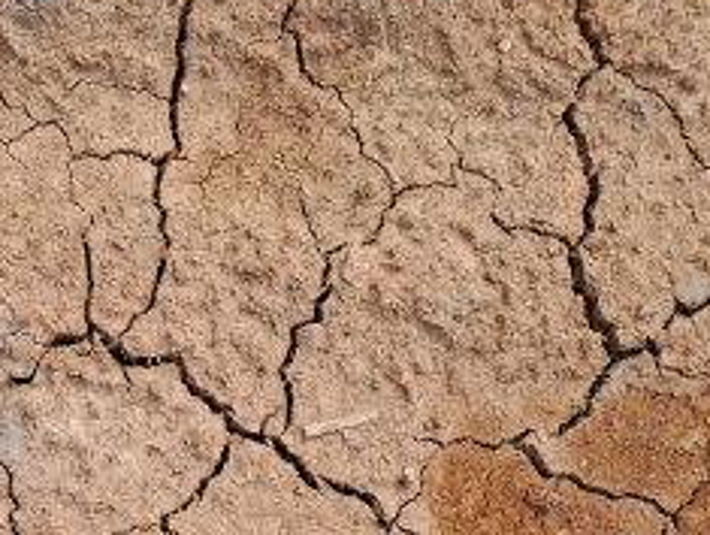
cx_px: 30
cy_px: 648
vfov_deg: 21.0
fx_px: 1335
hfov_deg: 28.3
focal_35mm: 65
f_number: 1.8
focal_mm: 4.65
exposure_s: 1/344
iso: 30
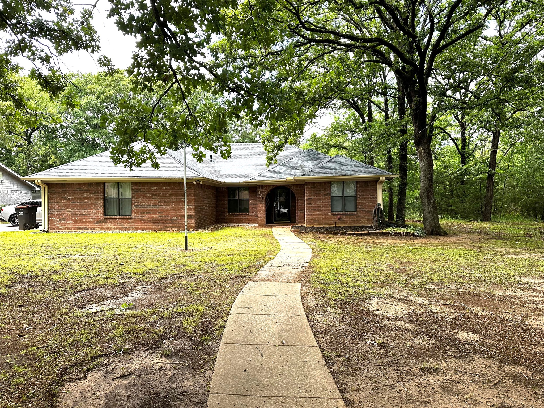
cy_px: 204
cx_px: 272
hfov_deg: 71.6
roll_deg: +0.6
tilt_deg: -0.5
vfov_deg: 56.8
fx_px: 377
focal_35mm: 24
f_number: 1.78
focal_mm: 6.86
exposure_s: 1/469
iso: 80
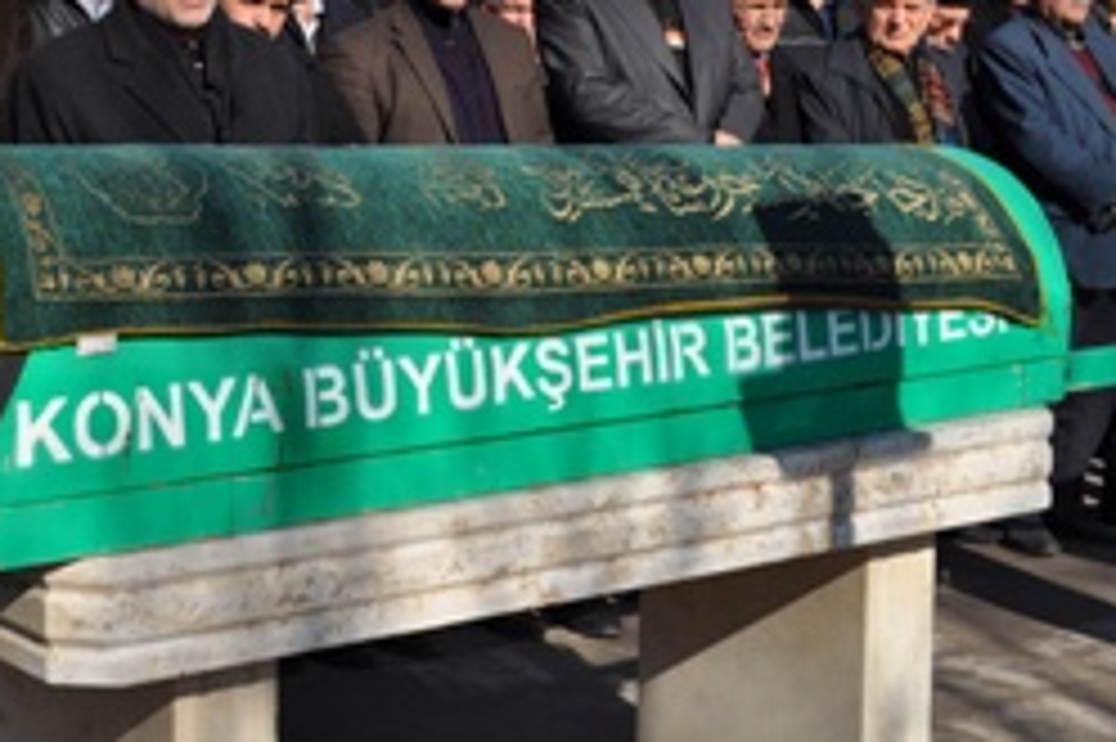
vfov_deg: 17.7
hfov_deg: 26.2
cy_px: 81
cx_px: 220
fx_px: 2354
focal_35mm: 76
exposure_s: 1/400
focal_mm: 28
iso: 200
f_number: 10
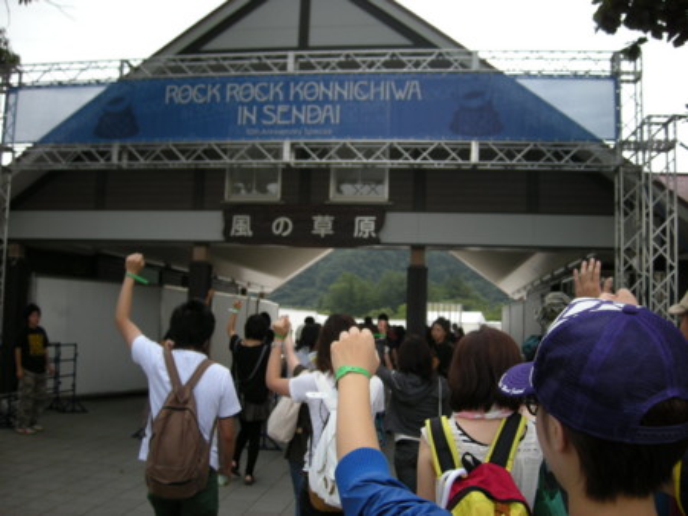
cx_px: 344
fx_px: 696
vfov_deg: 40.7
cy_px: 258
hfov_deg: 52.6
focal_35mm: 35
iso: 64
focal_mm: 5.7
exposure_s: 1/194
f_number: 2.8
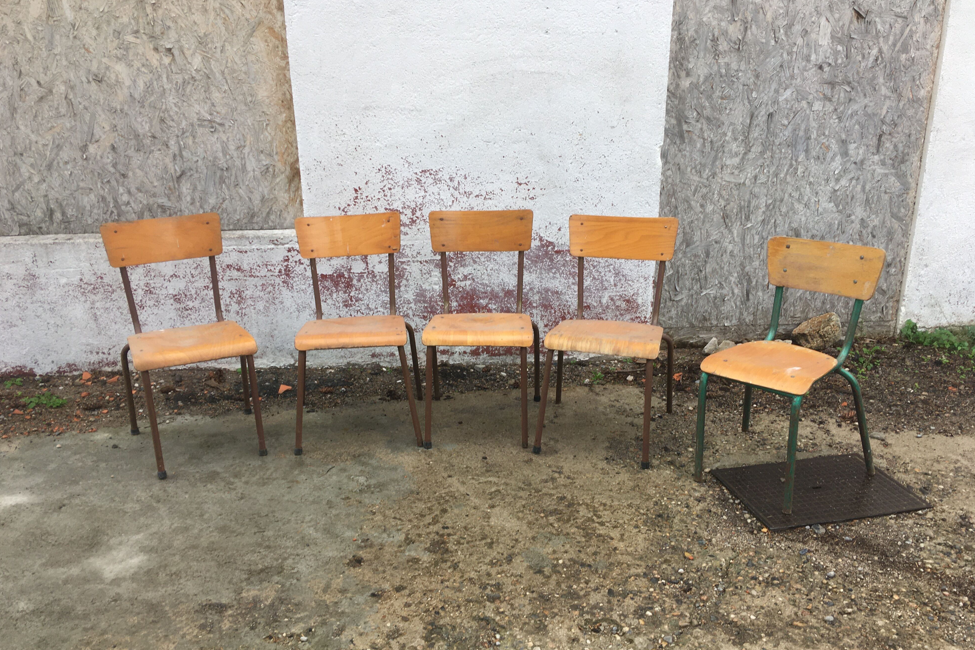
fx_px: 839
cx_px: 483
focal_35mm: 31
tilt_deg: -16.4
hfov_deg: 60.3
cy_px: 353
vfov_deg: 42.3
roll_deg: -0.9
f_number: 2.2
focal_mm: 4.15
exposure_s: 1/100
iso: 32
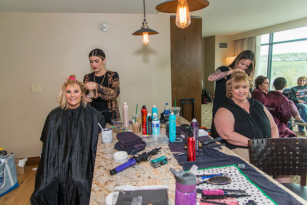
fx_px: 205
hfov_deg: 73.7
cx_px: 154
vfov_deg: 53.2
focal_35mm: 24
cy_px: 102
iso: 400
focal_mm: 24
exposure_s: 1/200
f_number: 4
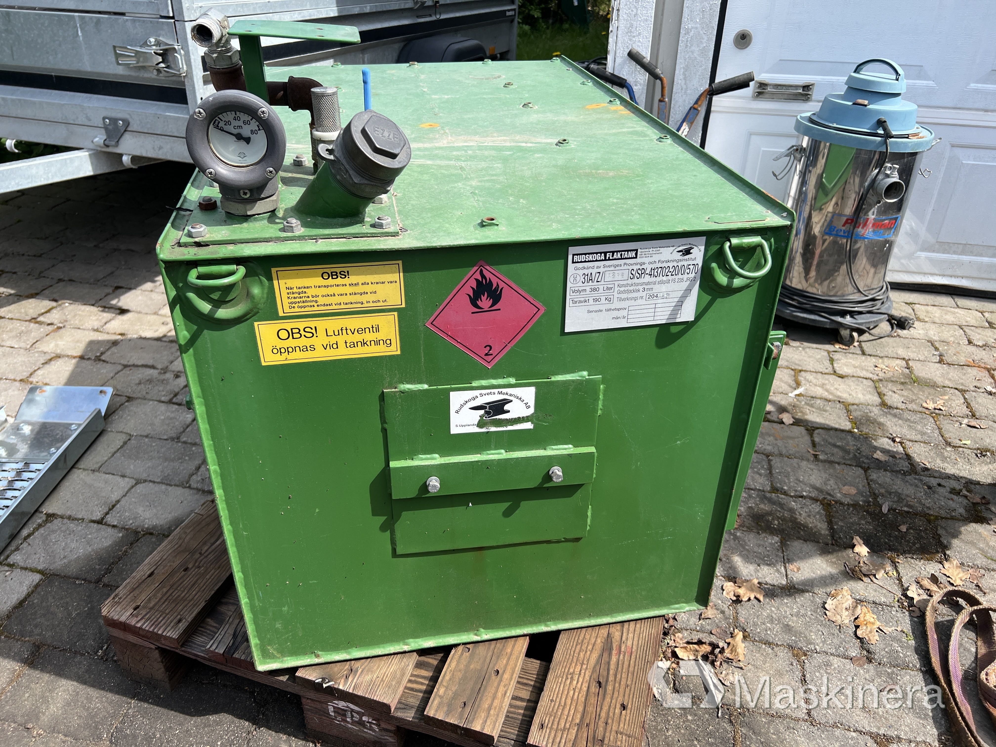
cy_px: 374
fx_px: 748
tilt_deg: -30.6
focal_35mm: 26
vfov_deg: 53.1
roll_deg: -1.2
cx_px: 498
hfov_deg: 67.3
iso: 50
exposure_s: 1/1621
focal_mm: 5.7
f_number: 1.5
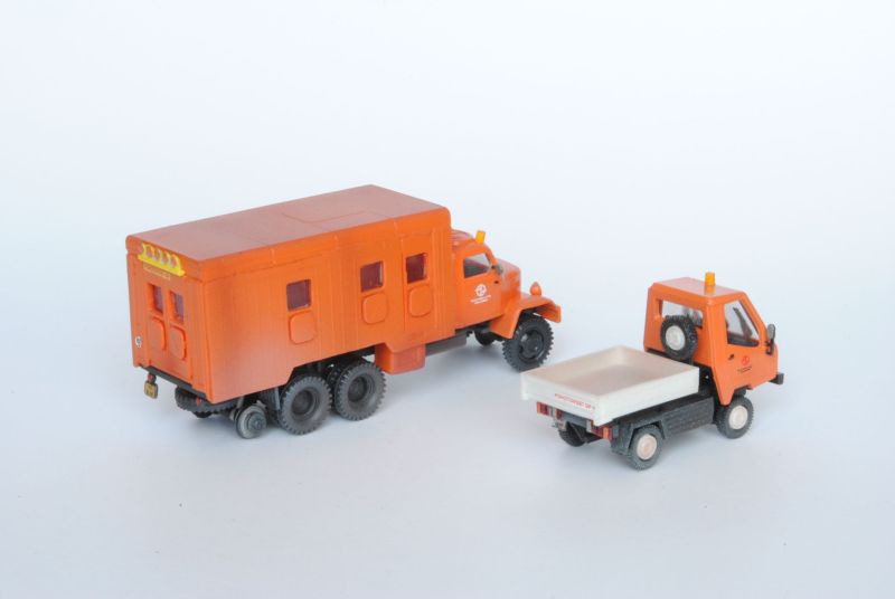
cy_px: 300
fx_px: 2054
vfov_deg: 16.6
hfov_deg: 24.6
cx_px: 448
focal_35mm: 82
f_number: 32
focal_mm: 55
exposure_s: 3
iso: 200
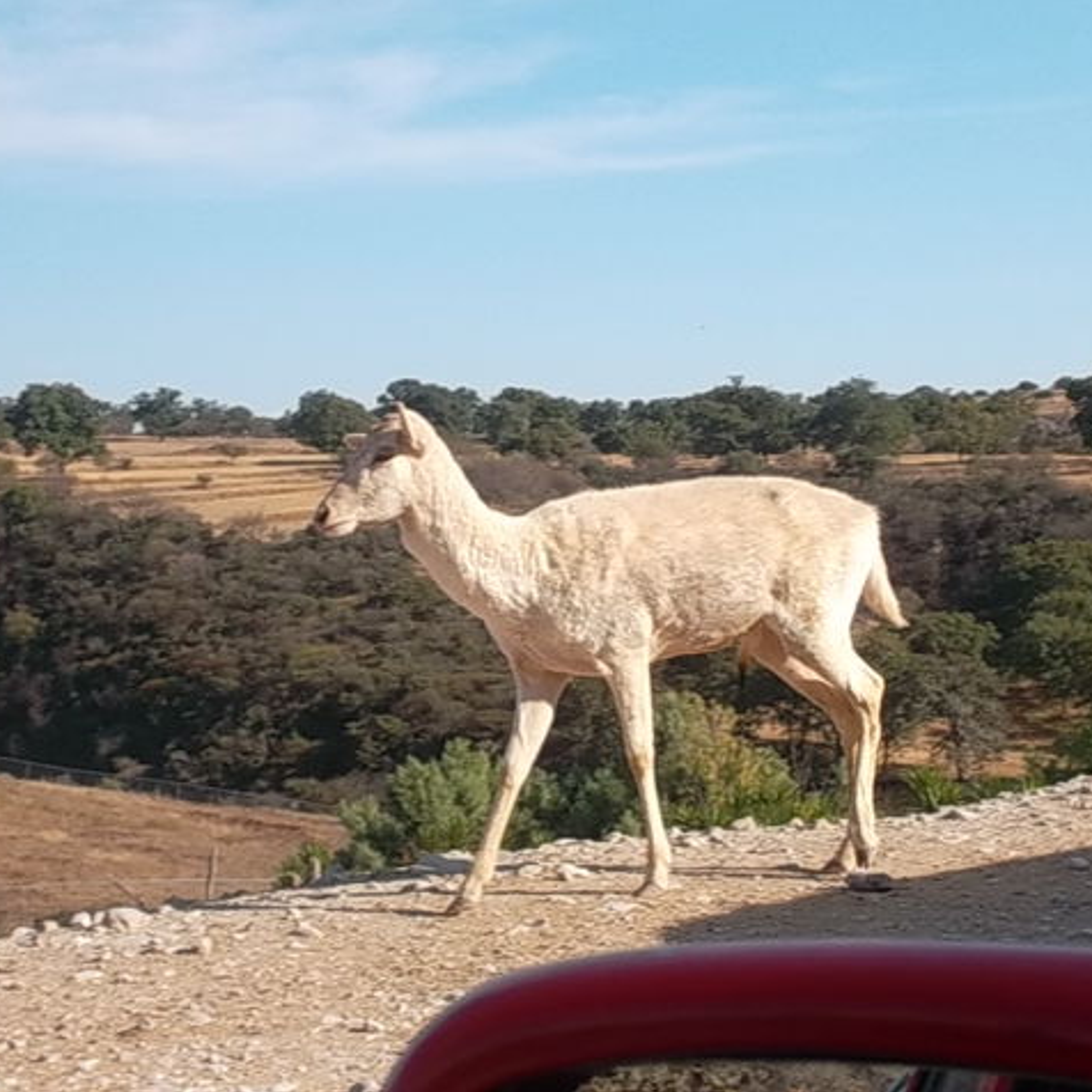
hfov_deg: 21.1
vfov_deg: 21.1
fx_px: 2927
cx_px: 521
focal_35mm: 82
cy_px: 544
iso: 80
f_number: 5.3
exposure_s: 1/320
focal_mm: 9.7
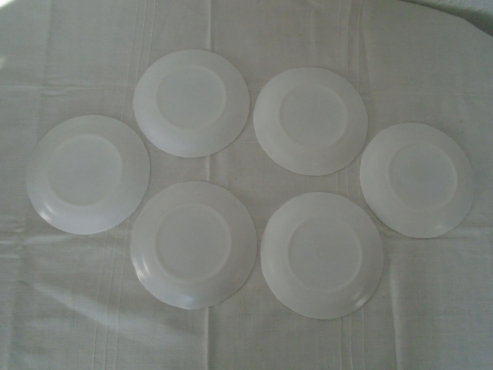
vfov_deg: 53.1
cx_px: 246
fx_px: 370
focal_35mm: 26
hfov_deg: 67.3
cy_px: 185
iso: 500
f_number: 3.2
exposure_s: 1/125
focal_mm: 4.6
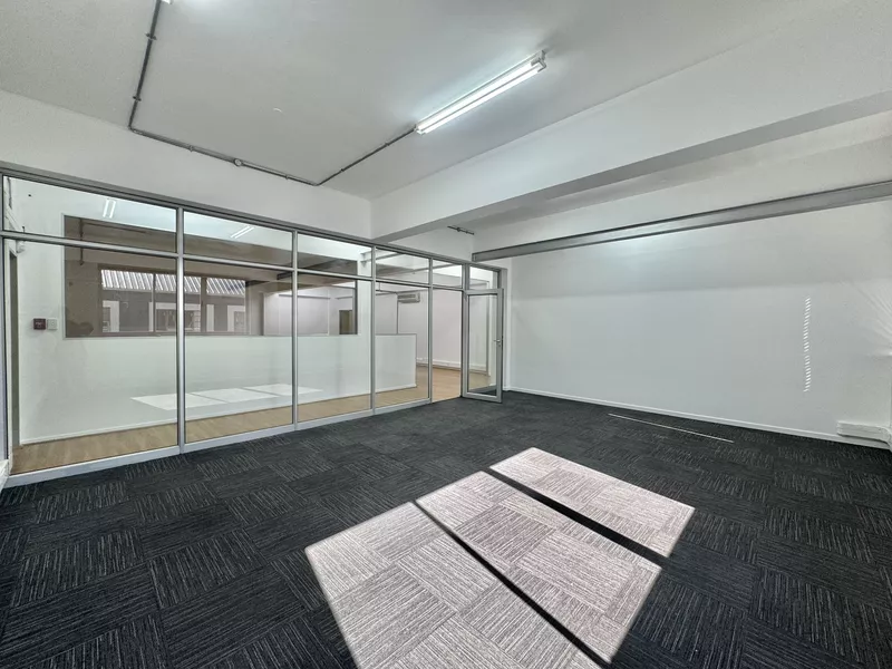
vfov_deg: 85.7
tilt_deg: -2.4
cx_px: 446
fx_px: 361
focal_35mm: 14
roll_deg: -0.7
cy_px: 334
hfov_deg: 102.1
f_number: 2.2
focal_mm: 2.22
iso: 80
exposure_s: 1/100
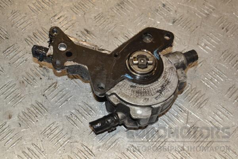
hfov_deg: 28.1
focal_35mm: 72
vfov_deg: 18.9
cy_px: 80
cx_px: 119
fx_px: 476
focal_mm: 48
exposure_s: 1/200
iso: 800
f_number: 7.1
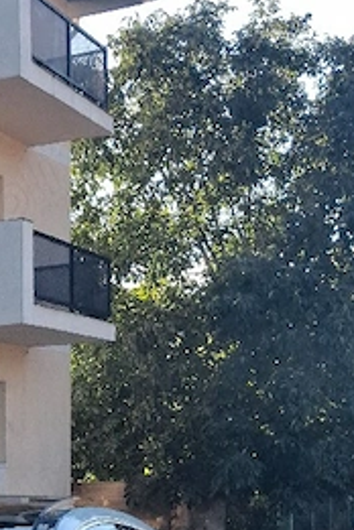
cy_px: 536
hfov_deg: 14.7
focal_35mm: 86
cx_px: -181
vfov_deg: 22.7
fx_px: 1268
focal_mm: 4
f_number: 1.8
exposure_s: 1/213
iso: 25
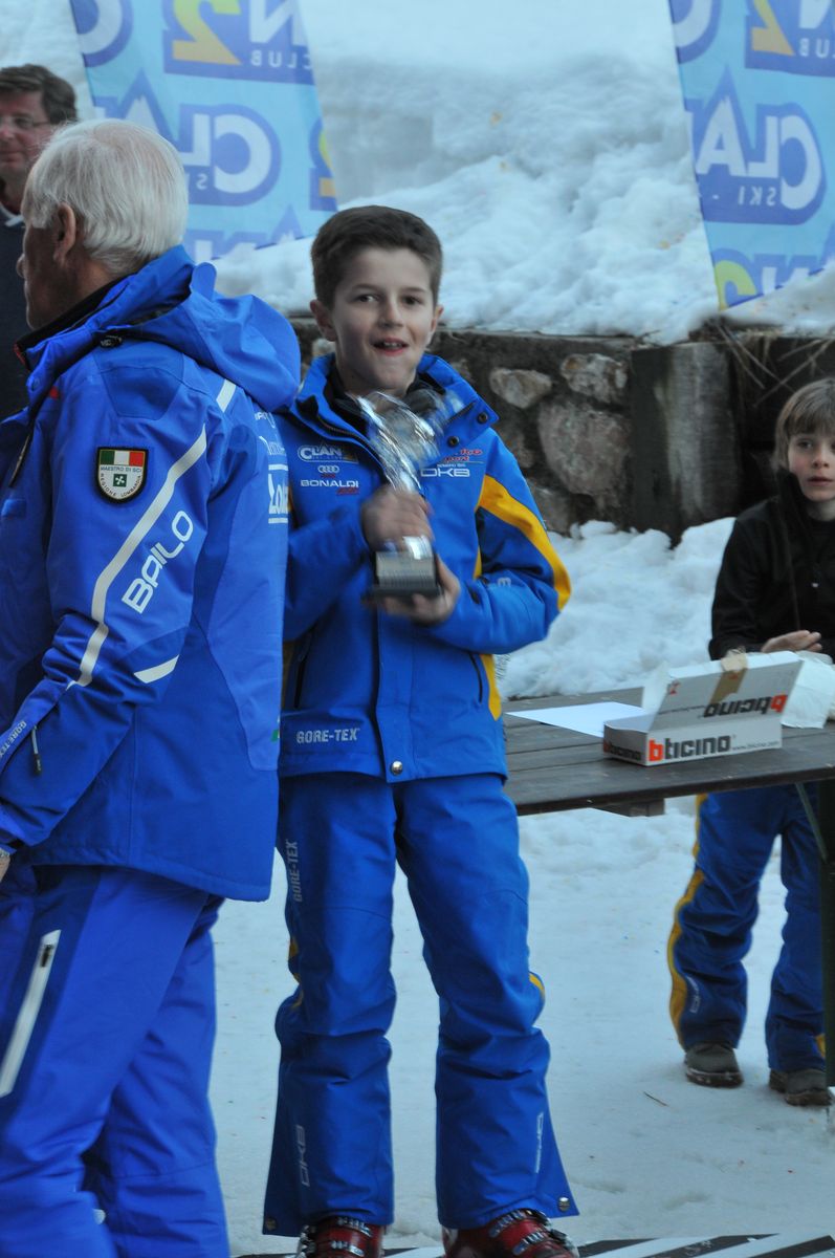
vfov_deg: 14.4
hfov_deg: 9.6
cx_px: 418
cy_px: 629
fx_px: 4970
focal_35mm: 142
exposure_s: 1/20
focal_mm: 95
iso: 640
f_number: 14
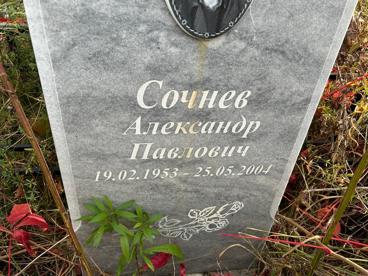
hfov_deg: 67.3
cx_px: 184
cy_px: 138
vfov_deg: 53.1
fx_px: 276
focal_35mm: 26
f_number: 1.5
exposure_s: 1/1100
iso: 50
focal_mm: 5.7
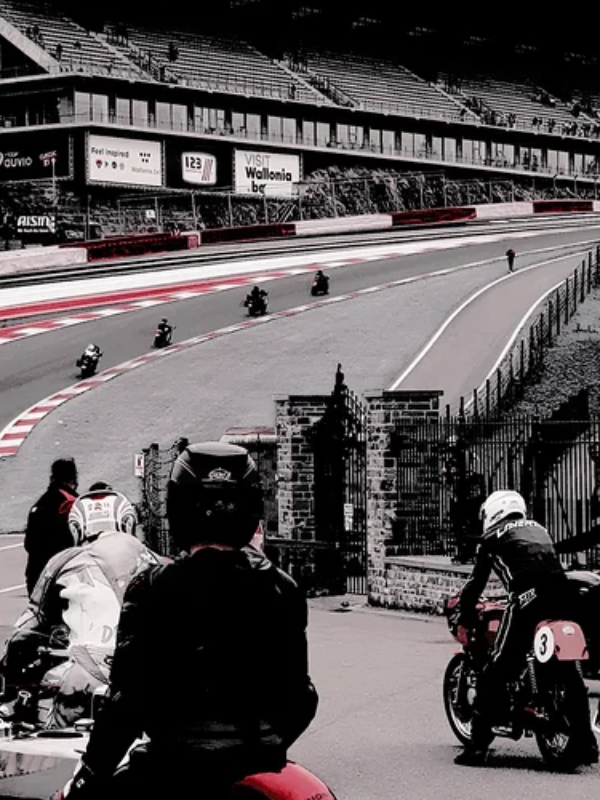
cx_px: 419
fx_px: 2565
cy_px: 407
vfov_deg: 17.7
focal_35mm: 111
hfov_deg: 13.3
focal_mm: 6
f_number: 2.4
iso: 25
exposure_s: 1/63
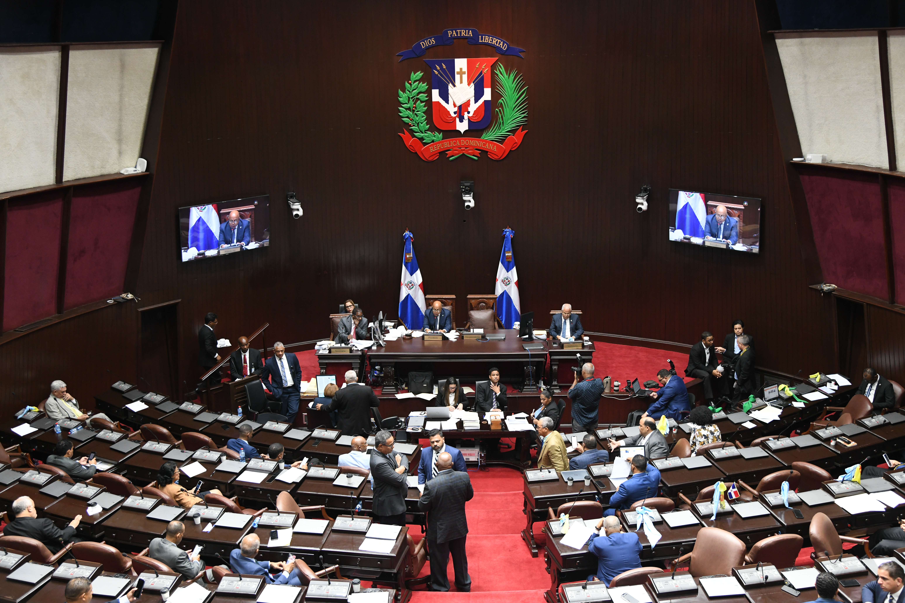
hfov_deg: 48.5
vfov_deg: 33.4
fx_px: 1005
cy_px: 302
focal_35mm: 40
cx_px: 452
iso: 2500
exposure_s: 1/100
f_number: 5.6
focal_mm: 40
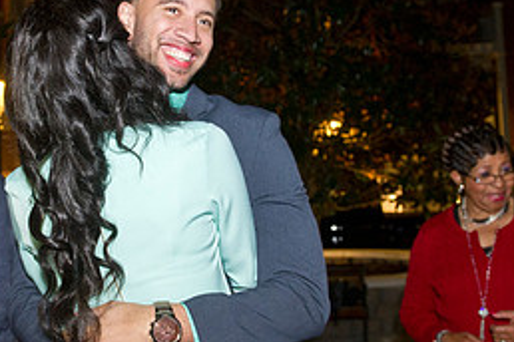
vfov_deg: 25.0
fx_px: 771
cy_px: 137
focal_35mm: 54
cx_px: 181
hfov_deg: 36.6
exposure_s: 1/80
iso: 3200
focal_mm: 24
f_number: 4
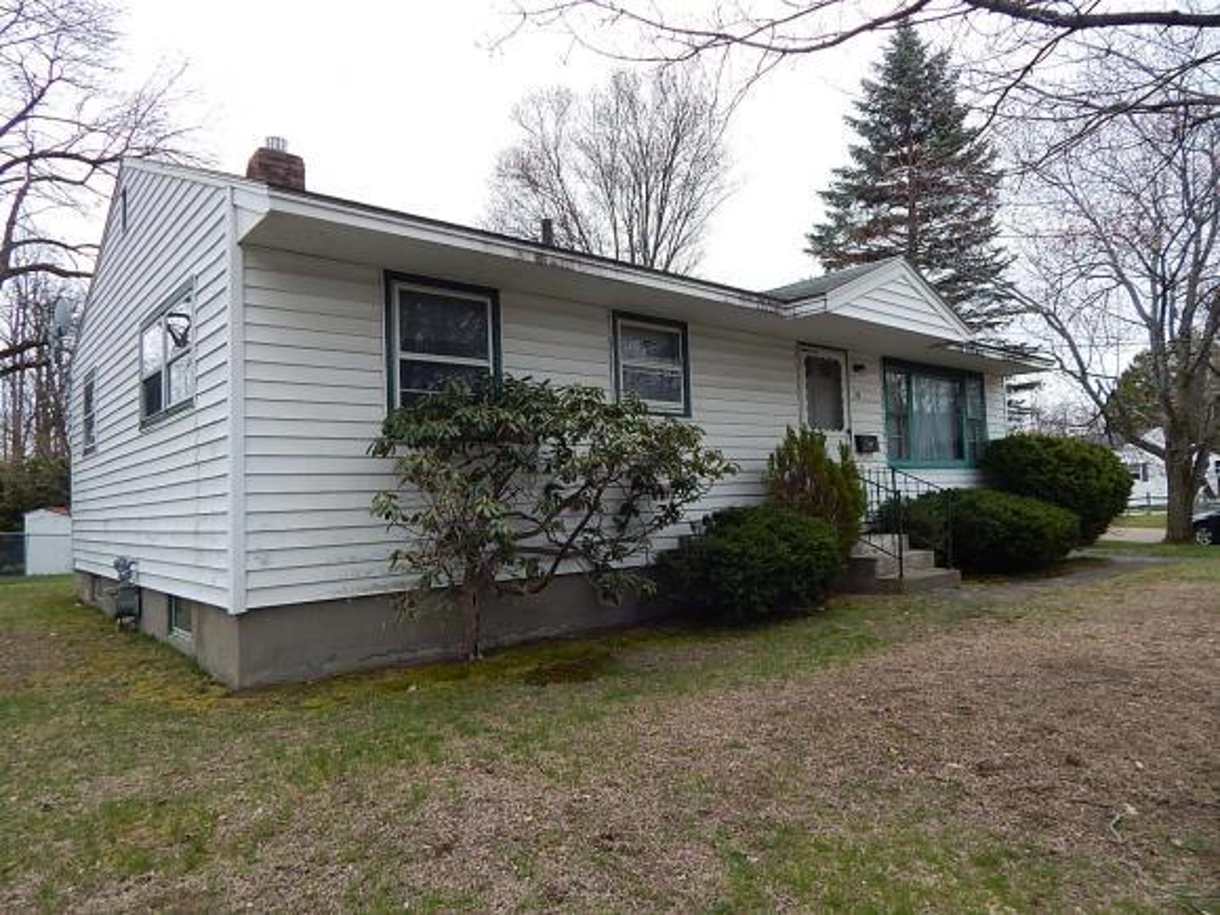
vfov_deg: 61.1
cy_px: 458
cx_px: 610
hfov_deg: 76.4
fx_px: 775
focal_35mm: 22
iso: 125
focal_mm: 4
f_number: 3
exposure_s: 1/800
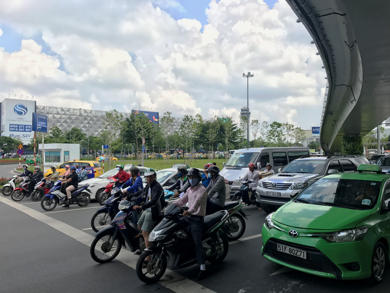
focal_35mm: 28
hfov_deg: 63.4
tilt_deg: +2.1
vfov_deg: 49.7
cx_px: 195
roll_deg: +1.8
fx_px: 315
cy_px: 146
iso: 20
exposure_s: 1/847
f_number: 1.8
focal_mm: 3.99
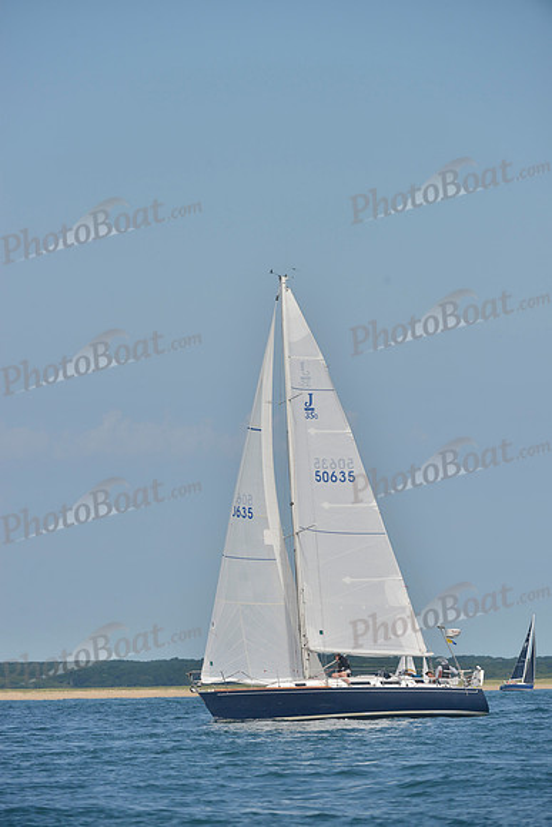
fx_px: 5976
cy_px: 414
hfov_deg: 5.3
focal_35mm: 260
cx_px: 276
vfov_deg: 7.9
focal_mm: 260
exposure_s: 1/1600
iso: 280
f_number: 8
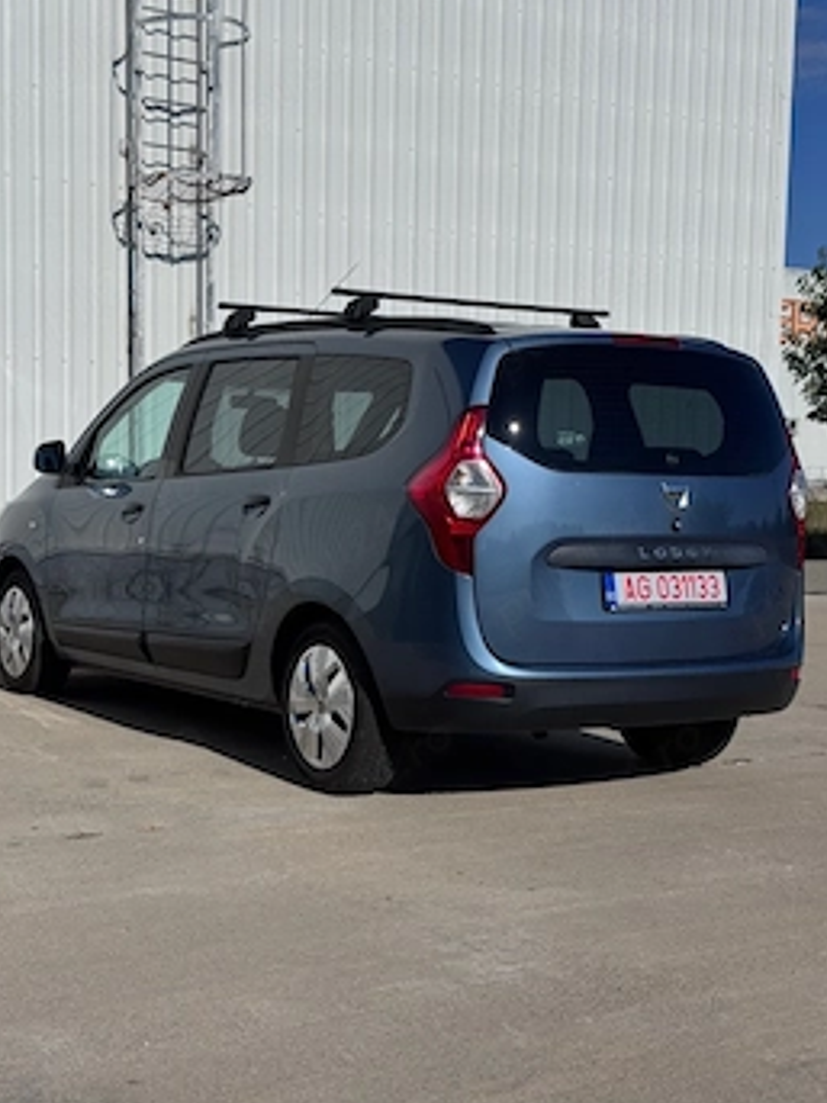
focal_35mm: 56
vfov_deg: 34.3
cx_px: 412
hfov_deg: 26.1
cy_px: 588
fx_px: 1785
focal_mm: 6.76
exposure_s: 1/15385
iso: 80
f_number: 1.78
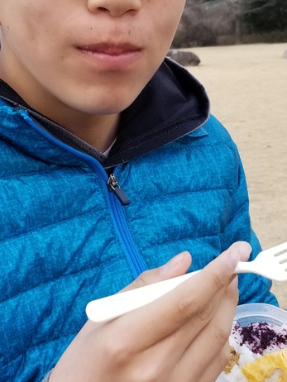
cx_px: 159
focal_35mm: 42
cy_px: 149
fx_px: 464
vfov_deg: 44.5
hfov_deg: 34.3
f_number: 1.7
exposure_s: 1/658
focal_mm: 4.3
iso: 50
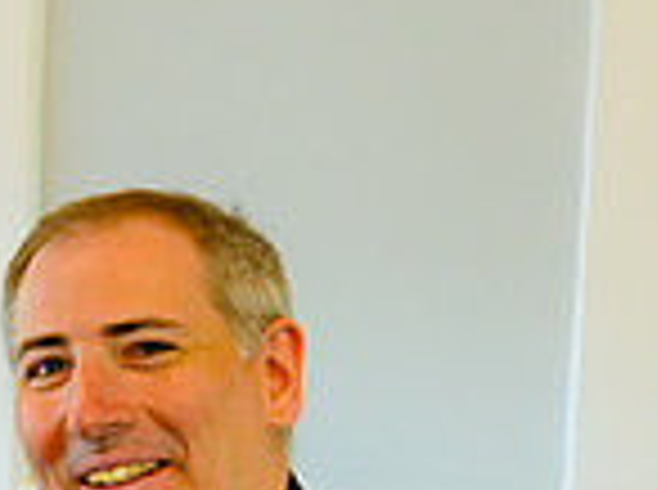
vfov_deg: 8.9
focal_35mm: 162
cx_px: -133
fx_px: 3070
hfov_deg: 12.0
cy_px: 745
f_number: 2.8
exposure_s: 1/100
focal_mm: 28
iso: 64
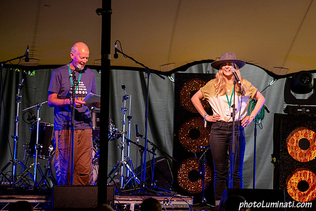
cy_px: 75
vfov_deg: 4.7
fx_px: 2544
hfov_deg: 7.1
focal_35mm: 290
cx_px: 226
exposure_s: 1/160
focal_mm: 200
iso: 2000
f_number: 2.8
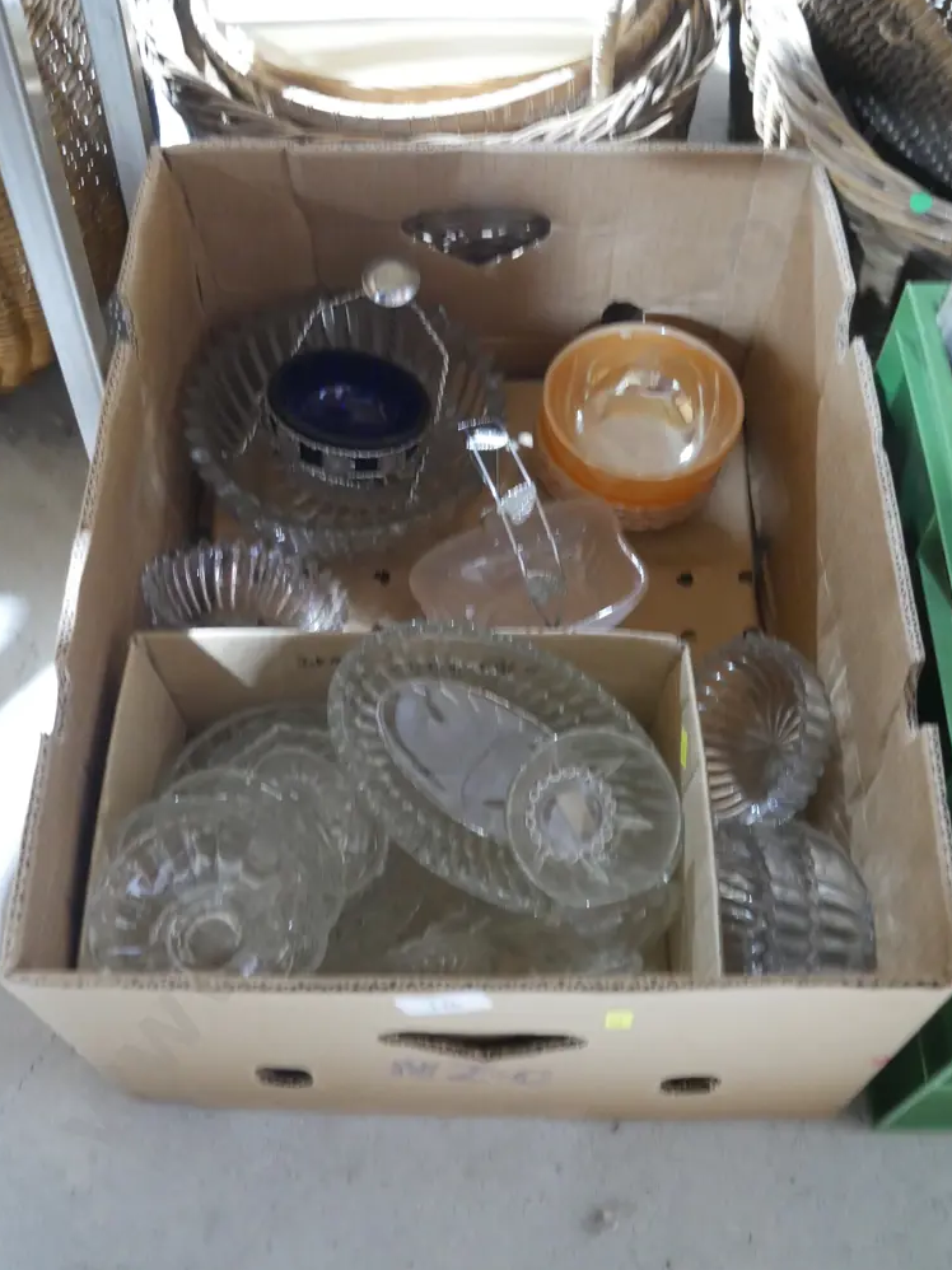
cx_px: 472
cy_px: 625
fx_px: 1431
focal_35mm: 39
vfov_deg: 47.9
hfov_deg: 36.8
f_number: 4.1
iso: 3200
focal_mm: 19
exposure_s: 1/15
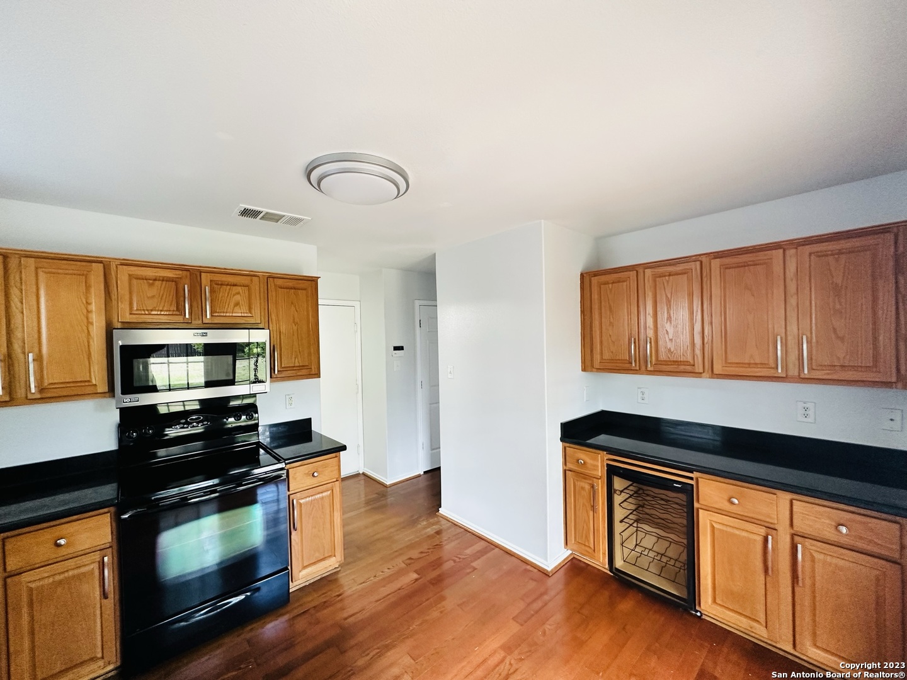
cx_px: 454
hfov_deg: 102.1
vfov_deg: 85.7
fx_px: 367
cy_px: 340
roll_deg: +1.5
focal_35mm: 14
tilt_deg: -0.4
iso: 200
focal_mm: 2.22
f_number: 2.2
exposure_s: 1/60
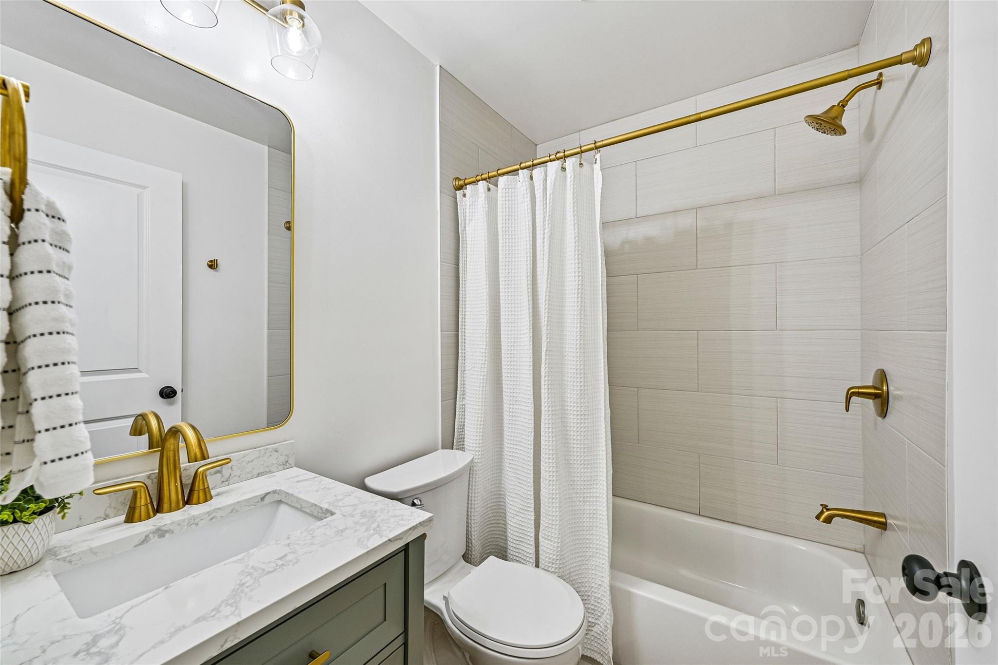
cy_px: 332
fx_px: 388
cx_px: 499
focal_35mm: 14
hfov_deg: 104.3
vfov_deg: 81.2
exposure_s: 1/15
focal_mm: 14
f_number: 8
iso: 125
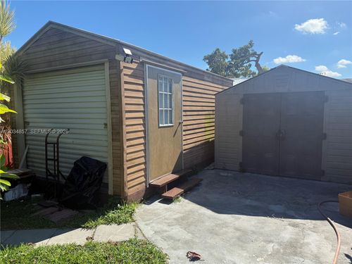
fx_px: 244
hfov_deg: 71.6
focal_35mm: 24
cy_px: 132
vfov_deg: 56.8
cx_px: 176
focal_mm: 6.76
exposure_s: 1/4673
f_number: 1.78
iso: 100
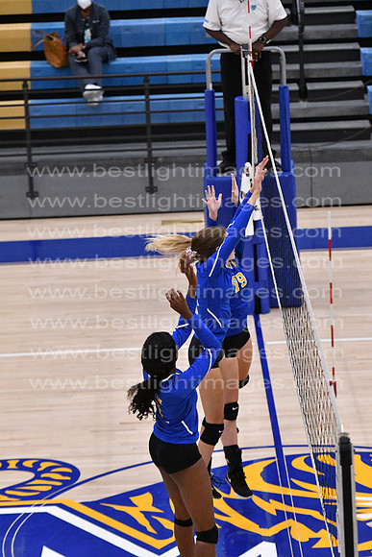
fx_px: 2695
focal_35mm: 174
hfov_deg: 7.9
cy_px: 278
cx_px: 186
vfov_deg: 11.8
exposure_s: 1/1250
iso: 6400
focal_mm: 116
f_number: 3.2
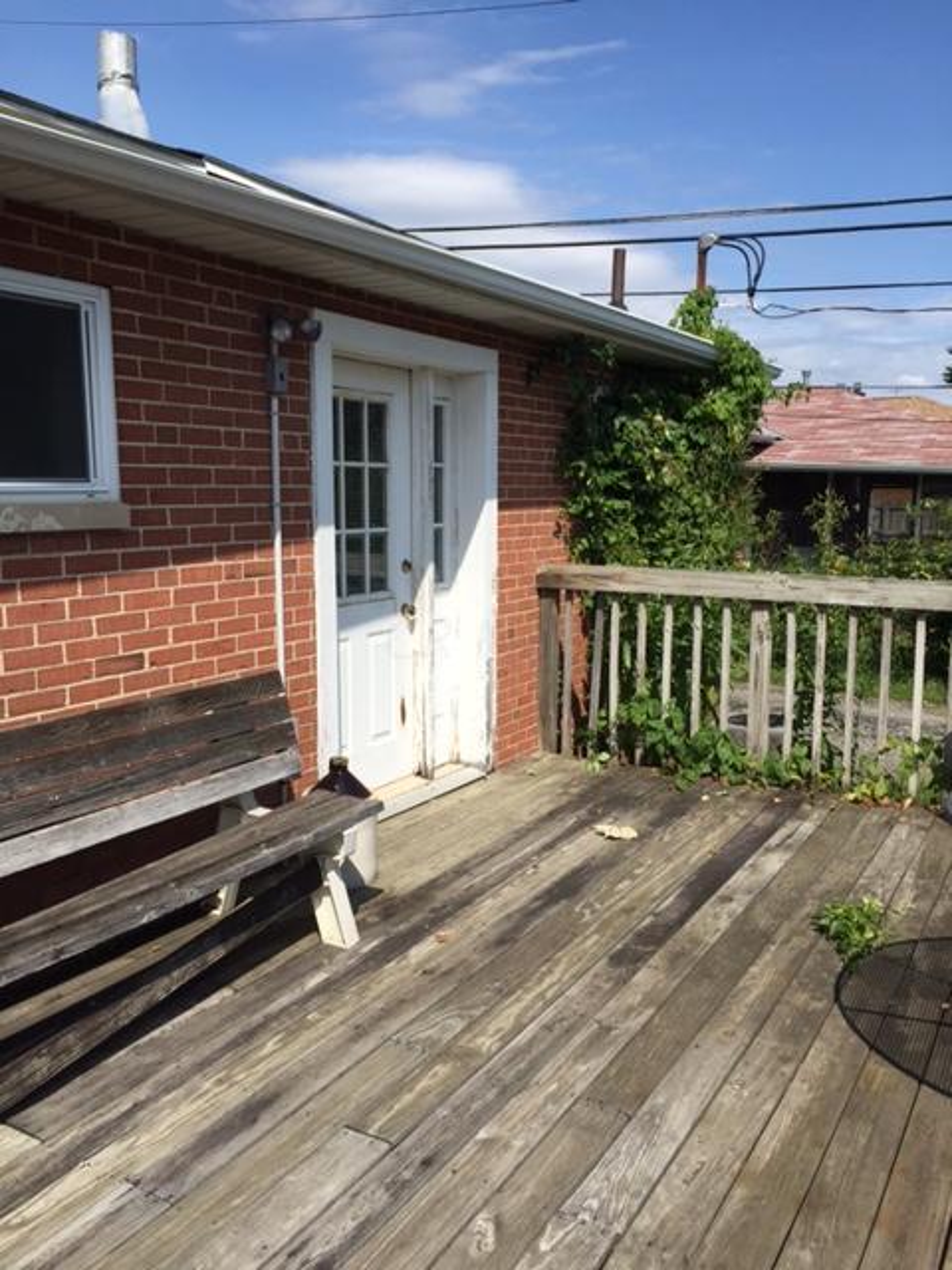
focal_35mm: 29
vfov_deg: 61.7
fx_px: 1063
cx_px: 476
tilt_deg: -6.7
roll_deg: +0.0
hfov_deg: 48.2
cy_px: 635
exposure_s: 1/2639
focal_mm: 4.15
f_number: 2.2
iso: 32
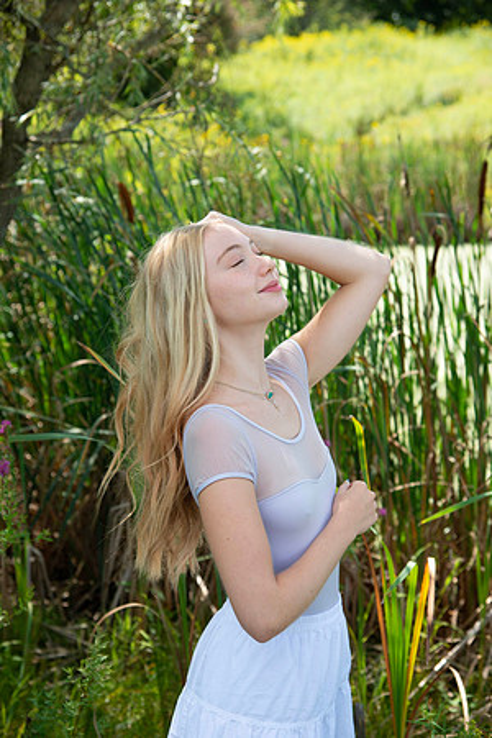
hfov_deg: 19.5
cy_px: 369
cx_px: 246
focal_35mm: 70
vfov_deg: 28.8
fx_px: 1435
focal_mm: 70
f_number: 5.6
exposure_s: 1/250
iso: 160
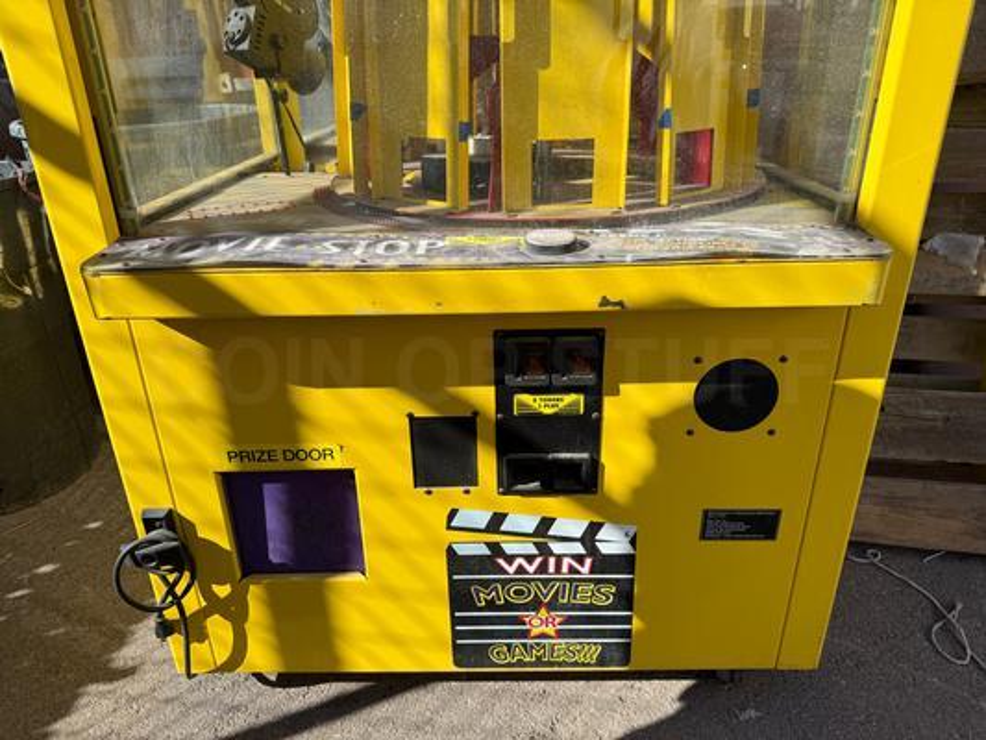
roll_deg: +1.6
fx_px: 684
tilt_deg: -24.4
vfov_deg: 56.8
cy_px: 370
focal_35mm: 24
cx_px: 493
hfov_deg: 71.6
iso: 80
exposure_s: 1/3021
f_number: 1.78
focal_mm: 6.76
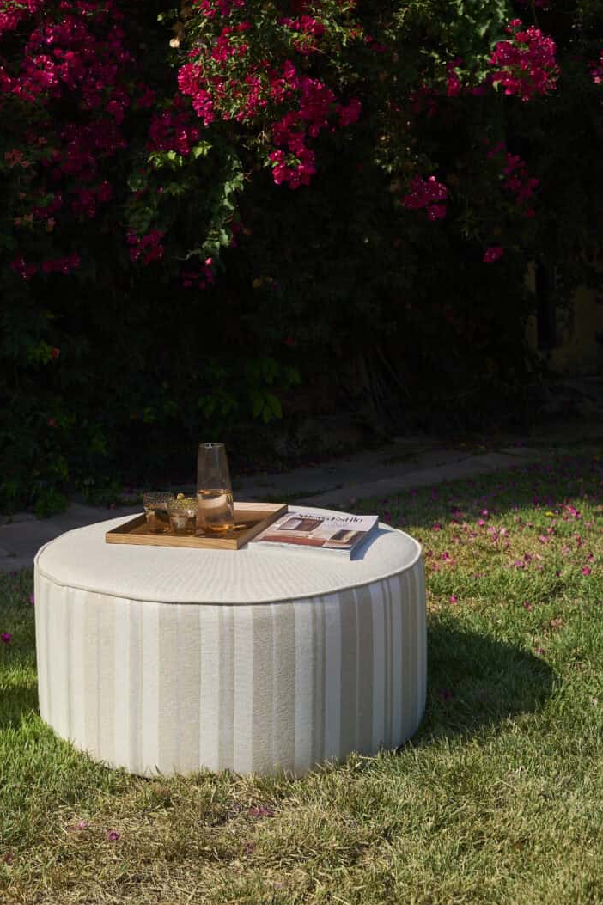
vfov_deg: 41.1
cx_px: 149
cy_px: 270
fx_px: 1181
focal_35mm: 47
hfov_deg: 28.2
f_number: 5.6
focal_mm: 30
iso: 100
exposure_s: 1/500
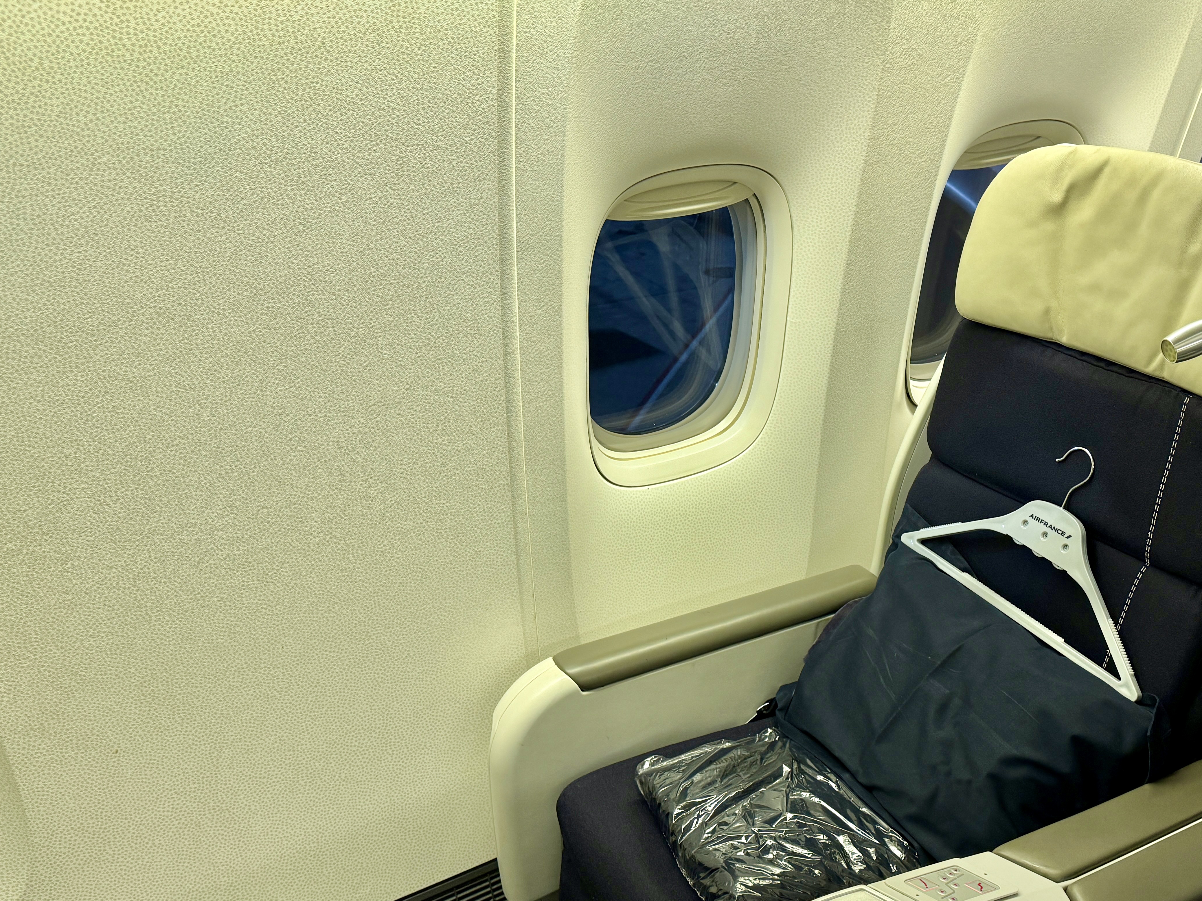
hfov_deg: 54.8
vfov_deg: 42.8
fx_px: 1146
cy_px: 538
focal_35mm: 33
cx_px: 744
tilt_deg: -29.3
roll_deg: +0.6
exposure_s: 1/69
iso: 200
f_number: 1.78
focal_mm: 6.86
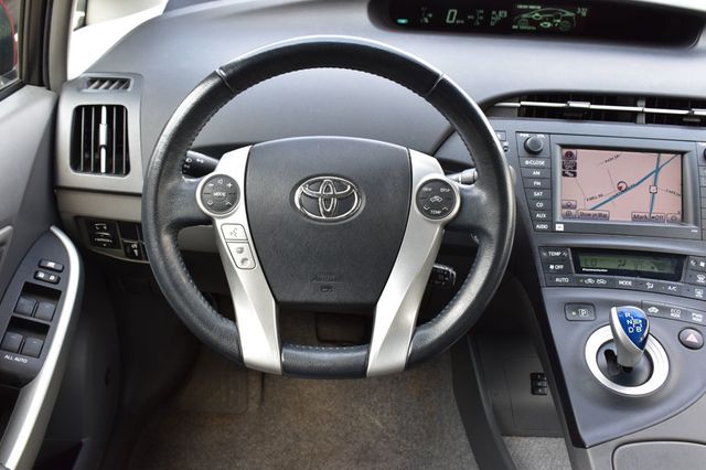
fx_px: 735
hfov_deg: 51.3
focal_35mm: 38
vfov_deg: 35.5
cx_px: 353
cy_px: 235
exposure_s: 1/50
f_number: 8
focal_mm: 25
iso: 400
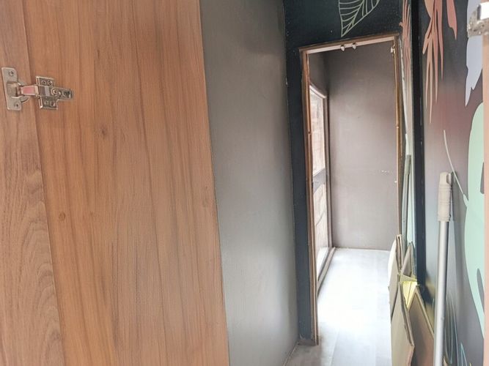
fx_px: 339
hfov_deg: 71.6
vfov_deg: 56.8
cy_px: 183
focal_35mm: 24
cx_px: 244
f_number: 1.7
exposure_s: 1/60
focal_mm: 5.24
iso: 814
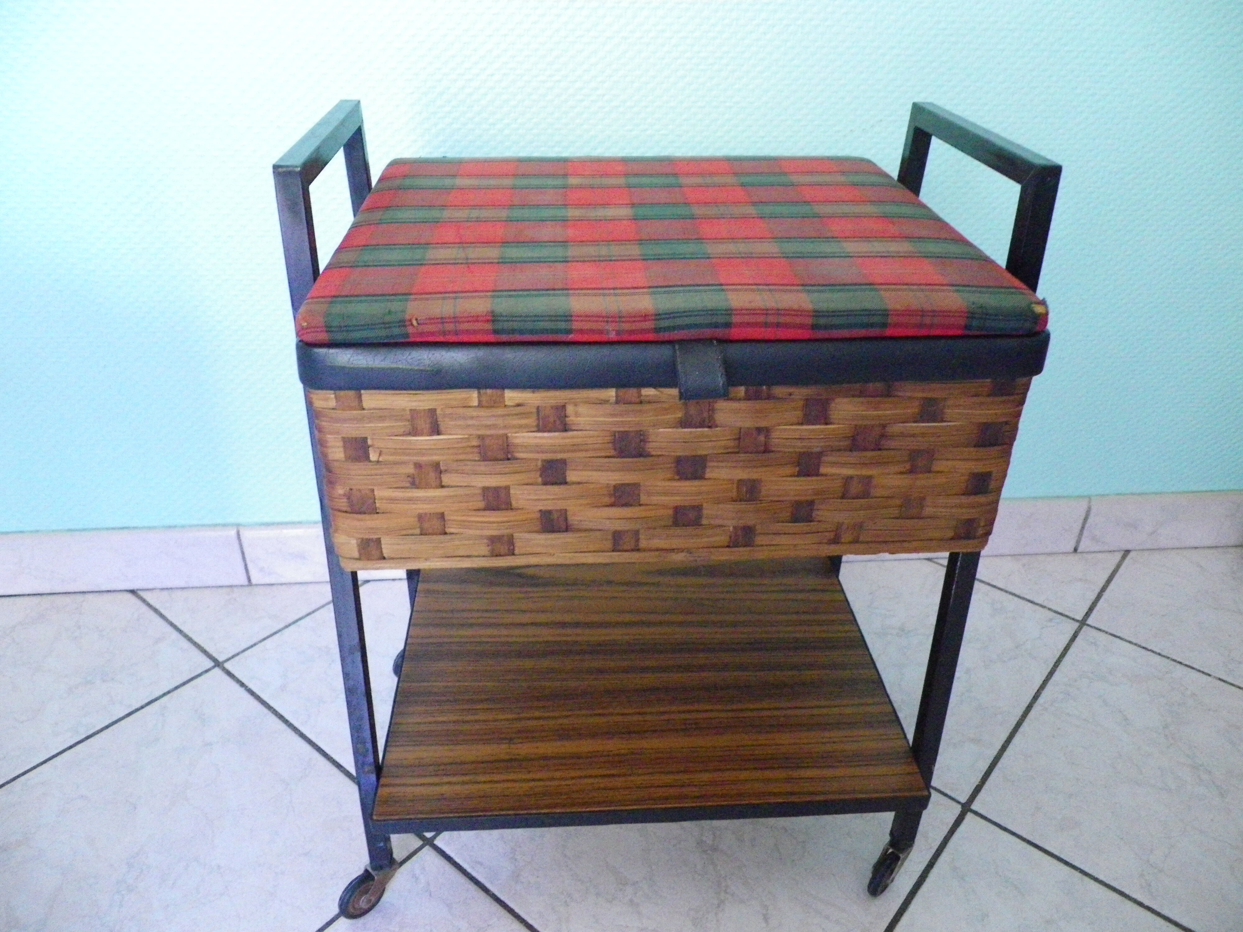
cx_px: 622
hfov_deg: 63.4
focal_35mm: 28
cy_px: 466
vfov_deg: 49.7
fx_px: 1005
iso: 800
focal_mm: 4.9
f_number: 2.6
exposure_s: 1/40
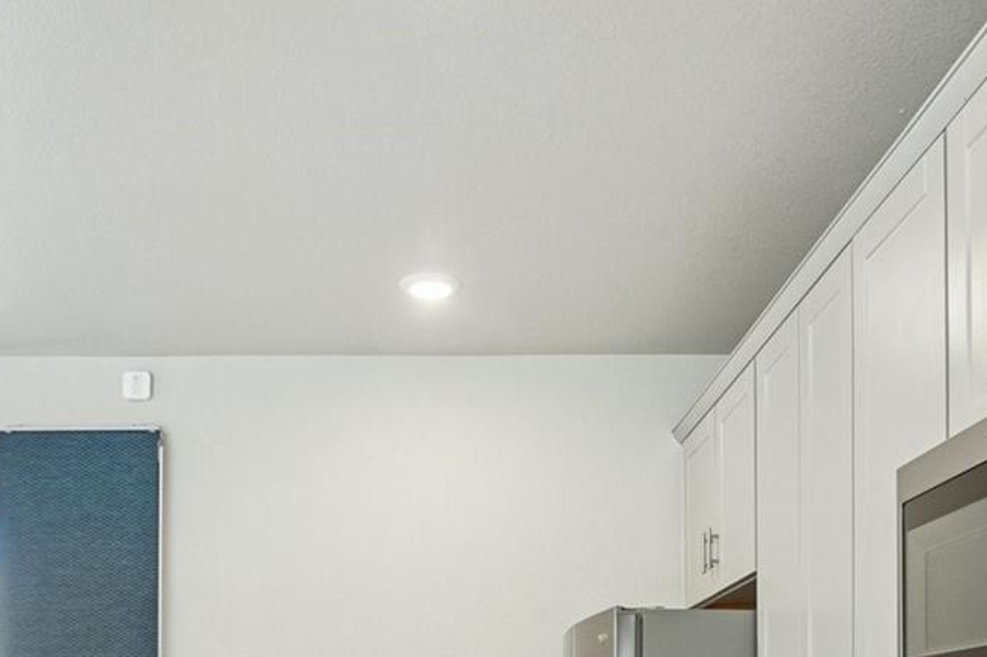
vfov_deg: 27.4
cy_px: 752
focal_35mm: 44
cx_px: 442
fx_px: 1206
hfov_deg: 44.5
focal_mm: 12
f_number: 8
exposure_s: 1/20
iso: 400
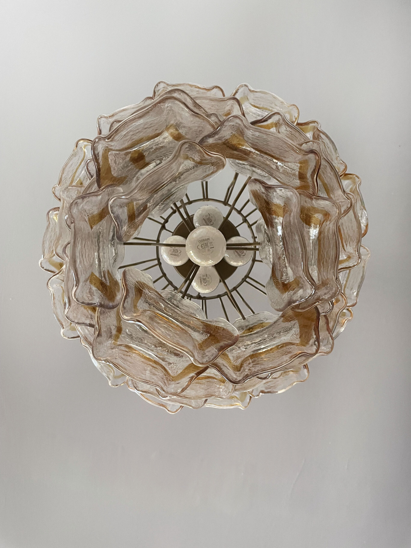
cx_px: 206
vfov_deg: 67.3
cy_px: 274
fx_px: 412
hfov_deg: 53.1
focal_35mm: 26
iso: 400
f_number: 1.6
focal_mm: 4.2
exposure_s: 1/50
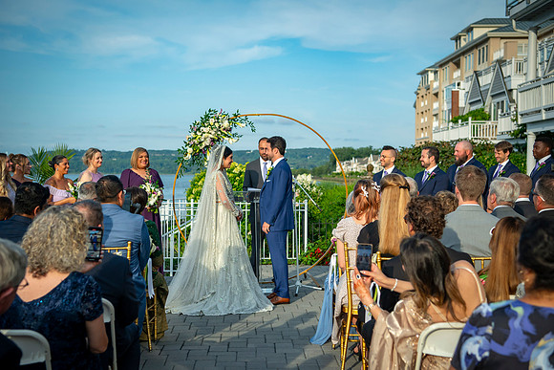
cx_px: 274
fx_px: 852
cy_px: 178
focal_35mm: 55
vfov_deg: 24.5
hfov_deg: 36.0
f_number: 4
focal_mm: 52
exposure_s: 1/6400
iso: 800
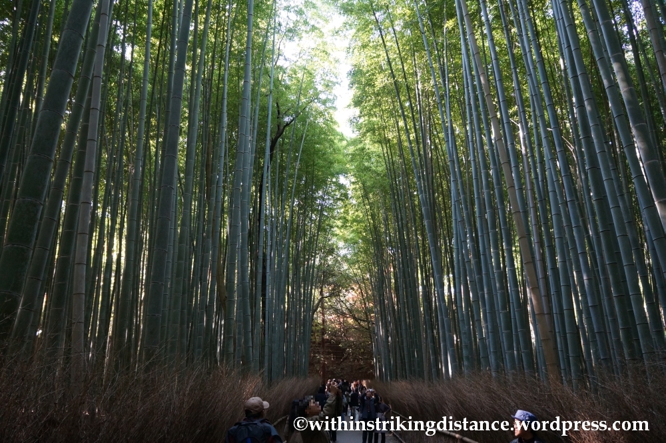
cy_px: 222
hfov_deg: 67.4
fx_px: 499
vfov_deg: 47.8
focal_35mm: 27
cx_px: 333
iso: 1250
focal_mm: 18
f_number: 4
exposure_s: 1/60
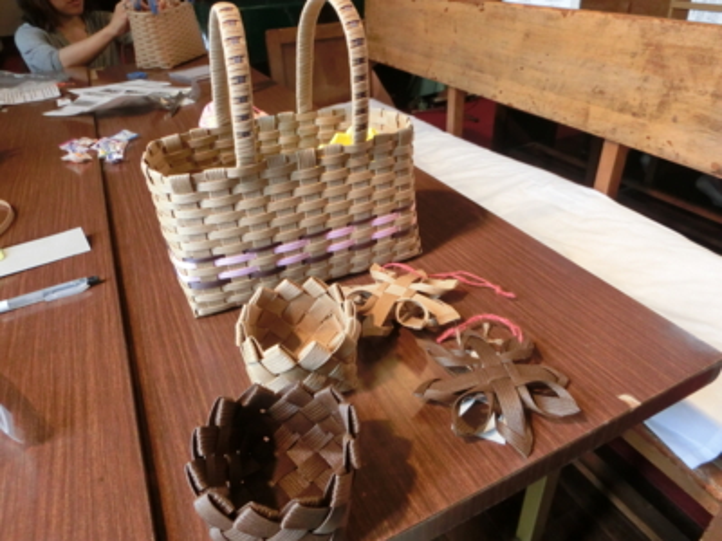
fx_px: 501
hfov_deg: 71.6
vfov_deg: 56.8
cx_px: 361
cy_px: 270
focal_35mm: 24
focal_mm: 4.24
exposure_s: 1/125
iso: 500
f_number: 3
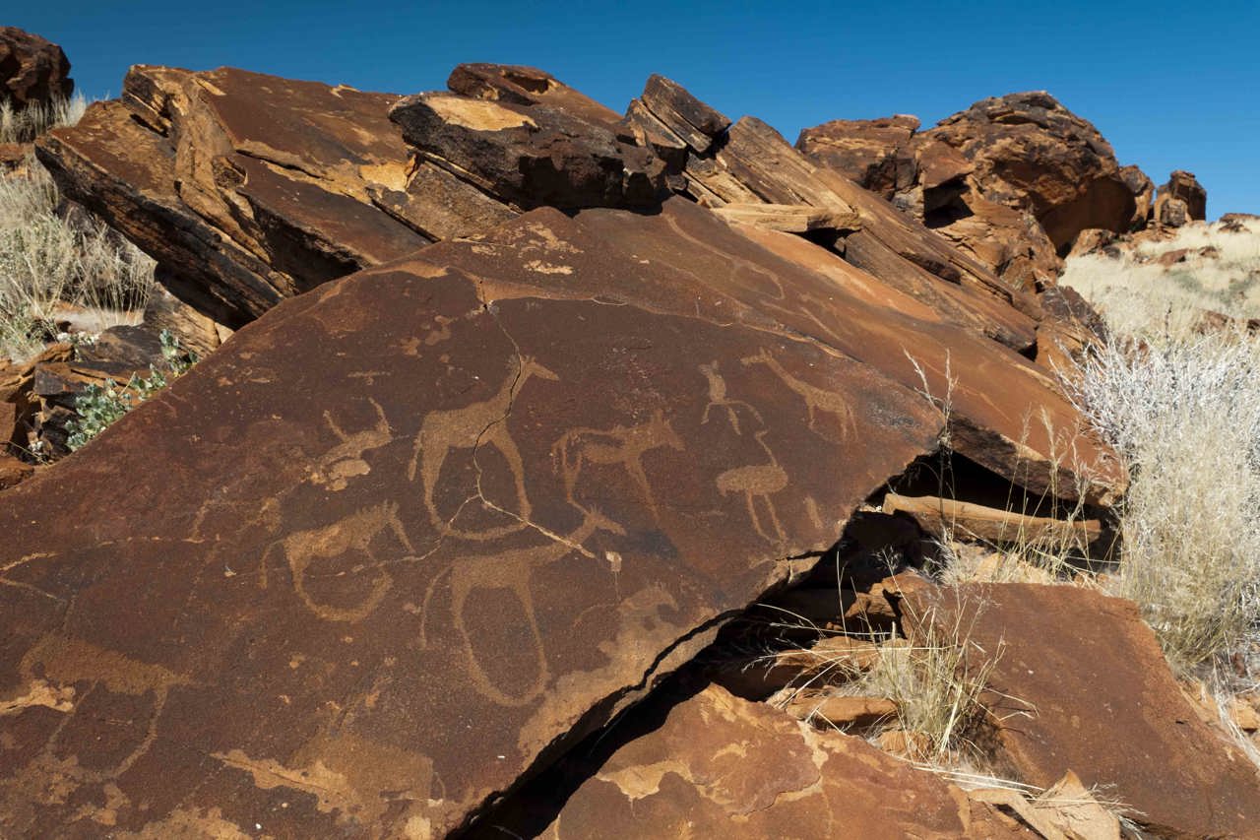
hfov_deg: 57.2
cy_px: 420
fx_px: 1155
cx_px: 630
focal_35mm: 33
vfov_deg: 40.0
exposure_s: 1/125
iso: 200
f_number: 9
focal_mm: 22
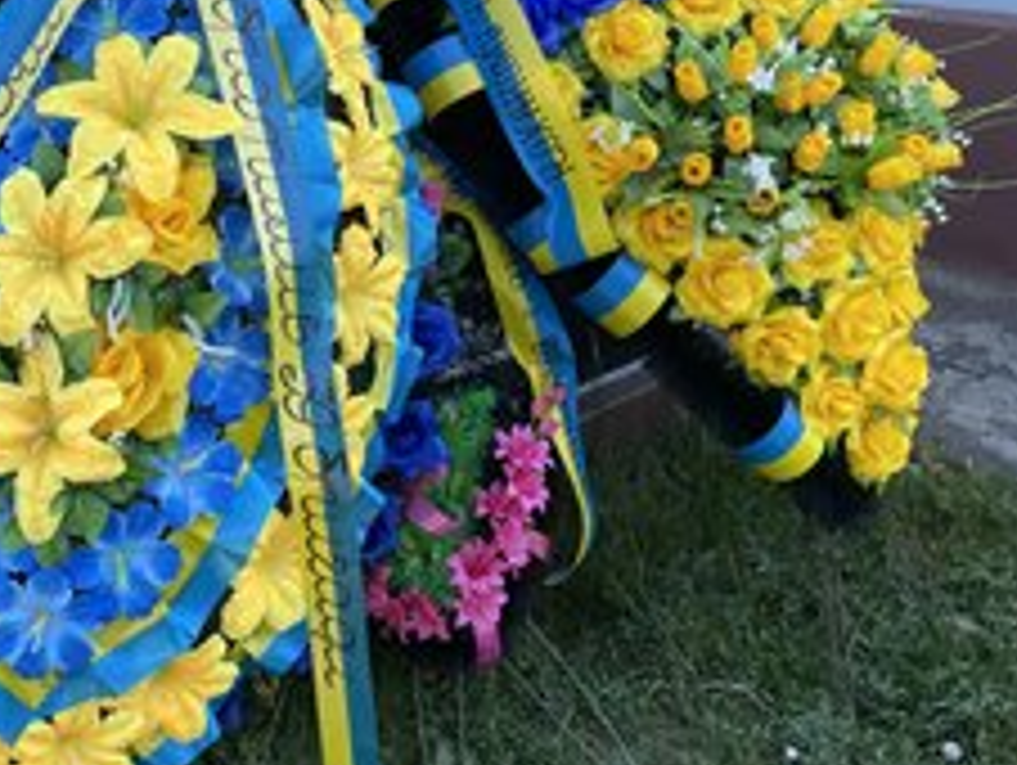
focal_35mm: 46
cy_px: 288
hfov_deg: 39.4
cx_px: 189
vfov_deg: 31.4
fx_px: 1353
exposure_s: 1/903
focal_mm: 4.2
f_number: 1.6
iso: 32
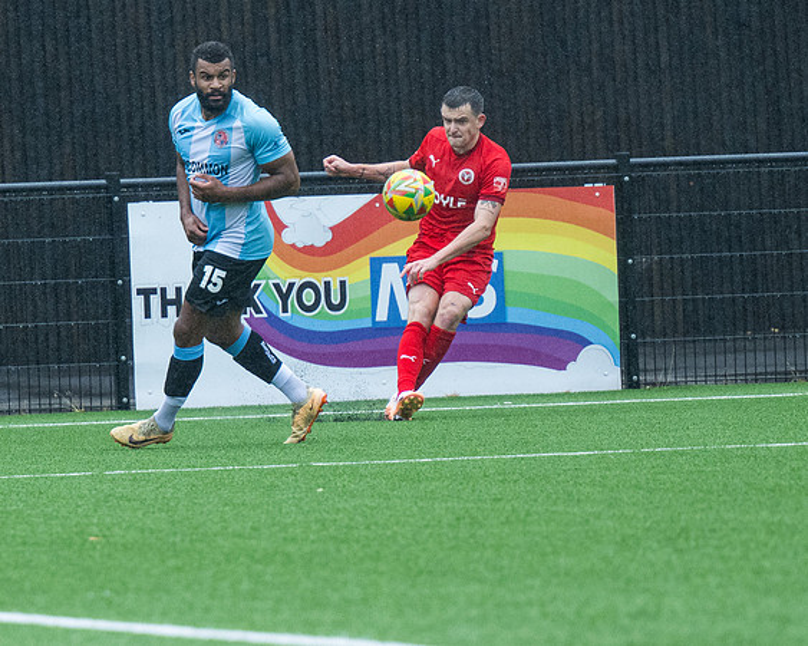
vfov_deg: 2.7
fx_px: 13655
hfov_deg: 3.4
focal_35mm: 571
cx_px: 224
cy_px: 455
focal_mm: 210
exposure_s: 1/2000
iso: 1000
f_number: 4
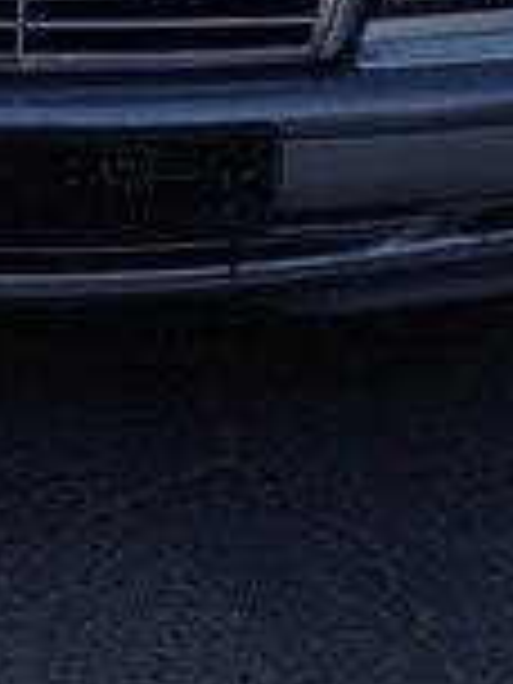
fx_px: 2134
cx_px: 94
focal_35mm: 108
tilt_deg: -20.4
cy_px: -68
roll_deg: -2.2
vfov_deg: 17.6
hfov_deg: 13.6
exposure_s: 1/570
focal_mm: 4.12
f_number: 2.4
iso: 50
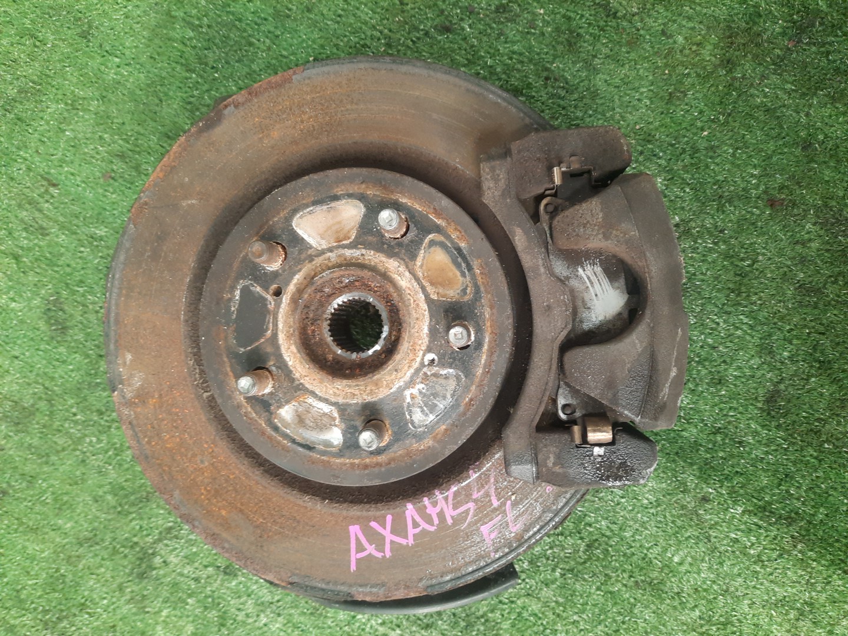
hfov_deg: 69.4
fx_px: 612
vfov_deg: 54.9
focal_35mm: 25
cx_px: 424
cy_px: 318
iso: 314
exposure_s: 1/33
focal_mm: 4.6
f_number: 2
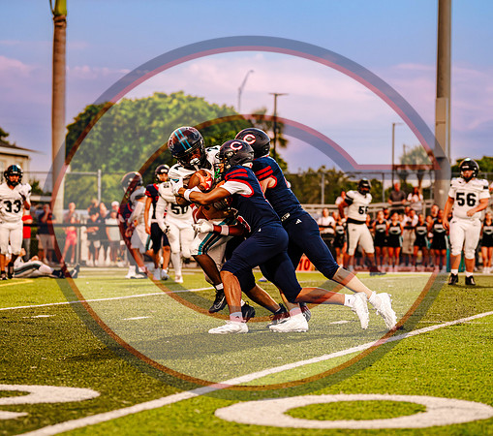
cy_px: 238
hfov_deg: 13.0
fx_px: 2158
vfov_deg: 11.5
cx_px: 242
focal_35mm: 142
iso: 2800
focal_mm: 100
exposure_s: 1/1000
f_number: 2.8
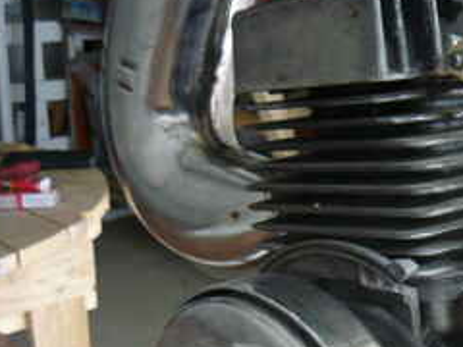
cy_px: 287
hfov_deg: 28.7
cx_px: 380
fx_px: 883
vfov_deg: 21.9
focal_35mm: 66
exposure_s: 1/30
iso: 160
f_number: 2.8
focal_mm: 5.5
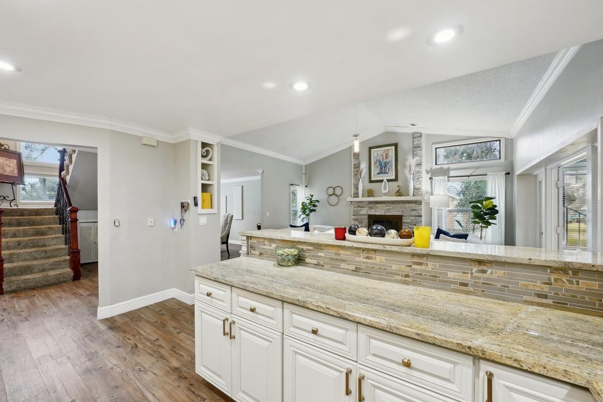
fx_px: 234
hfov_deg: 104.2
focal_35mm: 14
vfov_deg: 81.2
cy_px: 202
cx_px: 292
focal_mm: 13
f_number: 8
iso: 640
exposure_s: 1/20
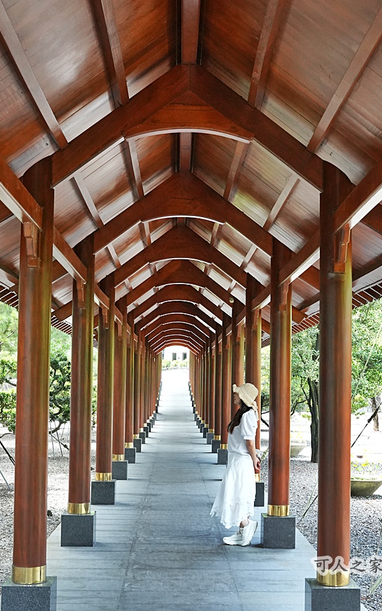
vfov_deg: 38.2
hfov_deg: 24.4
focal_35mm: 53
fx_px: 883
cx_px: 201
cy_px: 301
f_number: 5.6
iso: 2500
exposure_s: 1/200
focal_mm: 33.7
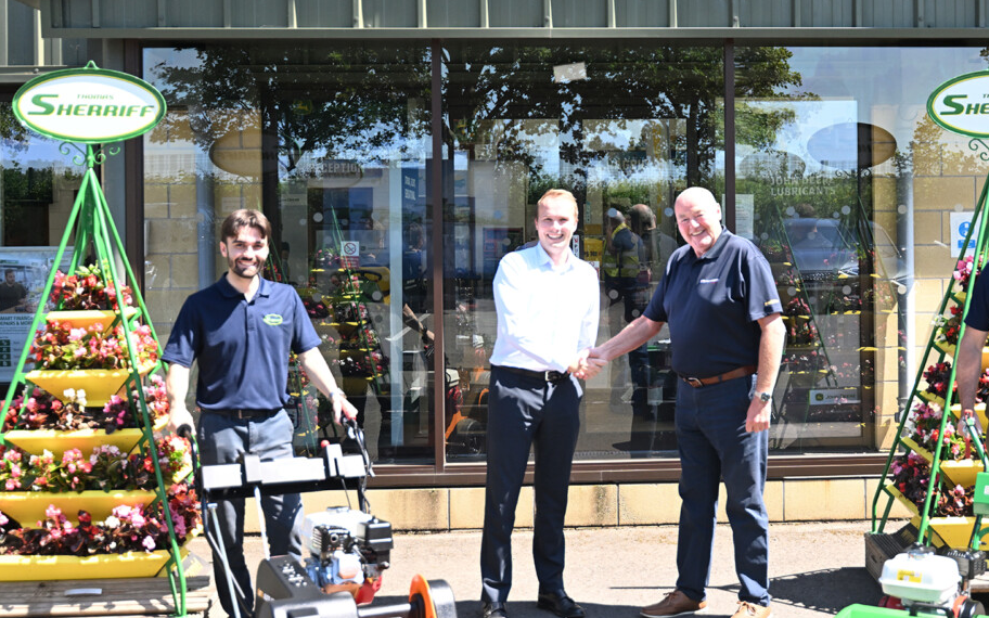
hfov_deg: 36.6
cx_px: 631
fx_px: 1482
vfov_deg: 23.5
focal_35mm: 55
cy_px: 223
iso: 1000
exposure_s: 1/3200
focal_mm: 41
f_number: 2.8
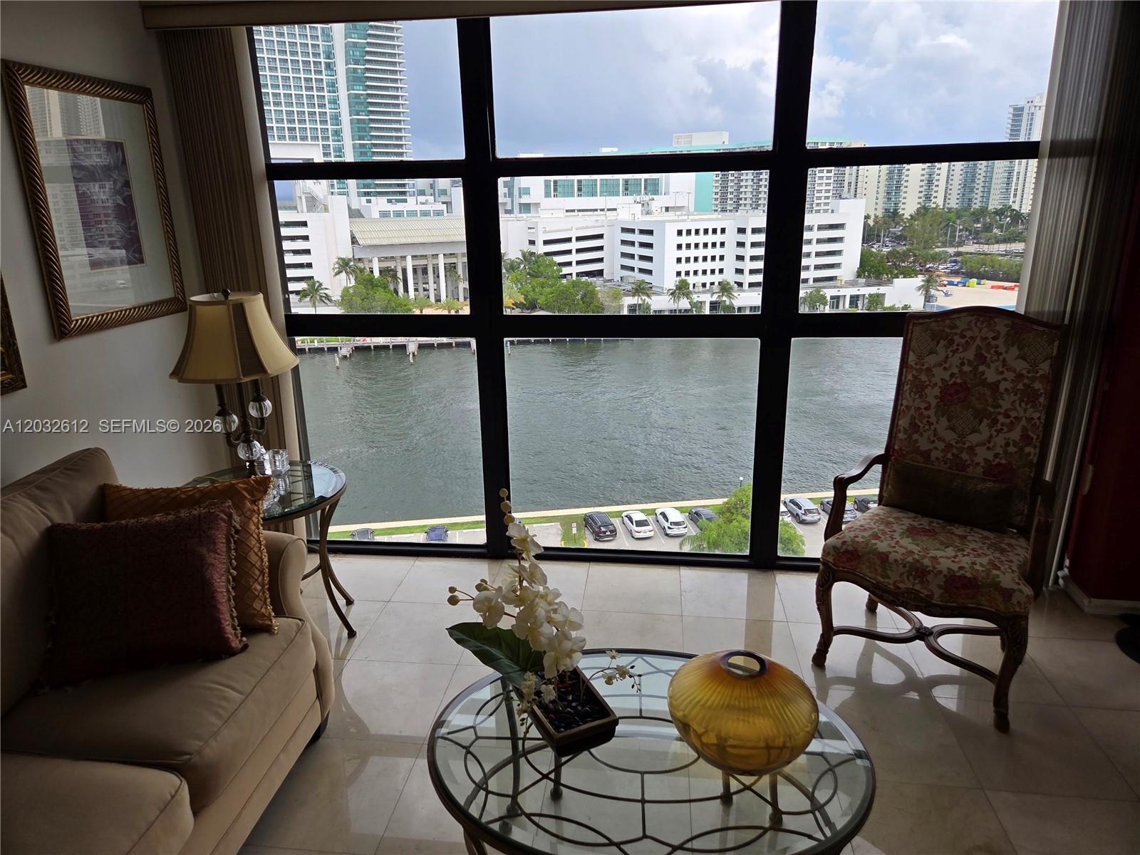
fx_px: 757
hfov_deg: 73.9
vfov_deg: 58.9
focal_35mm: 23
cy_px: 428
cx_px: 570
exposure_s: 1/1501
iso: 80
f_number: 1.8
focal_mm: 5.4
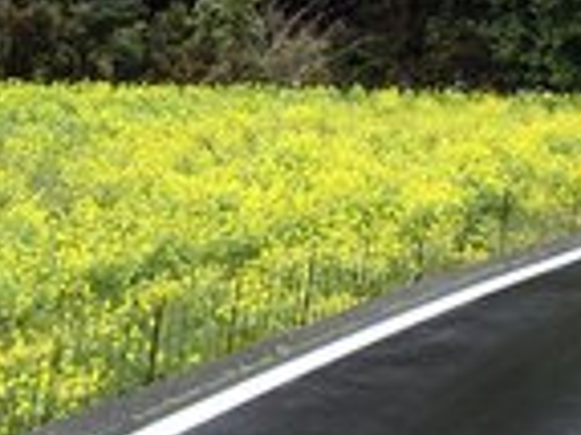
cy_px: -69
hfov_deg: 27.8
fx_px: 1174
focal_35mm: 70
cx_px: 325
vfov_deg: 19.9
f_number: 2.8
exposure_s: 1/320
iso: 100
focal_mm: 4.5
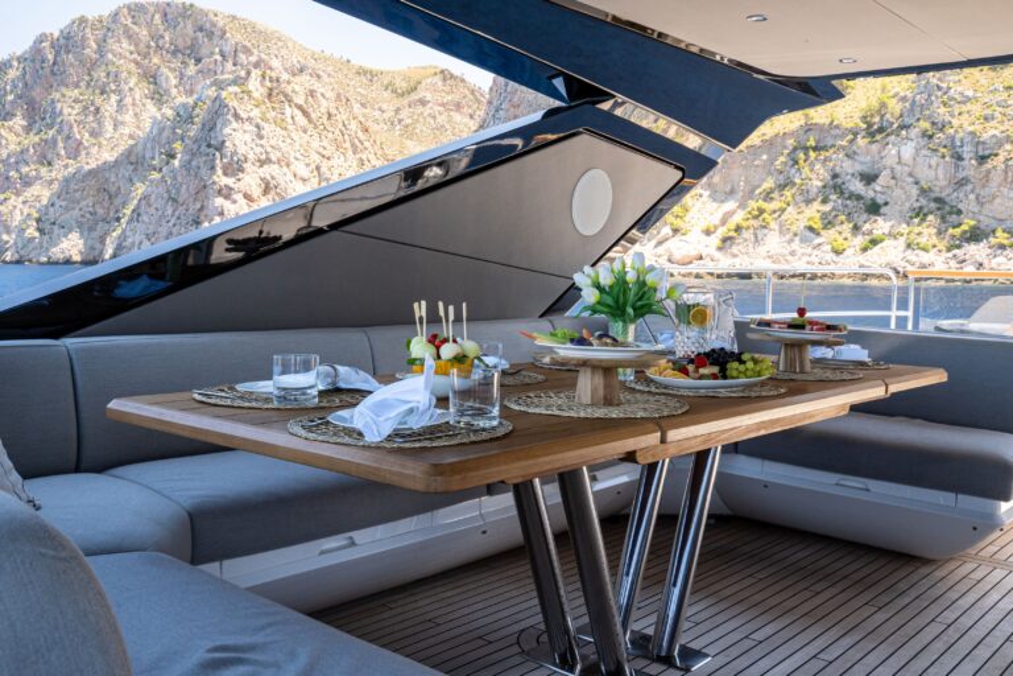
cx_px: 506
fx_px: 966
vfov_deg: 38.5
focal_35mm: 34
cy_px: 338
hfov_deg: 55.3
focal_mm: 22
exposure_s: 1/50
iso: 400
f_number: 9
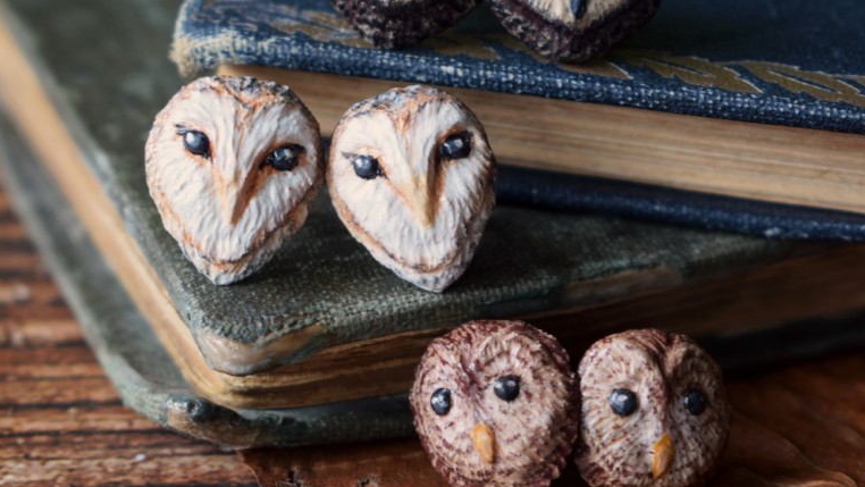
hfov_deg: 18.8
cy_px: 211
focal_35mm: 114
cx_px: 430
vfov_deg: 10.6
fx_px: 2615
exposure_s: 1/60
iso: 450
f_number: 5.3
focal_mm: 48
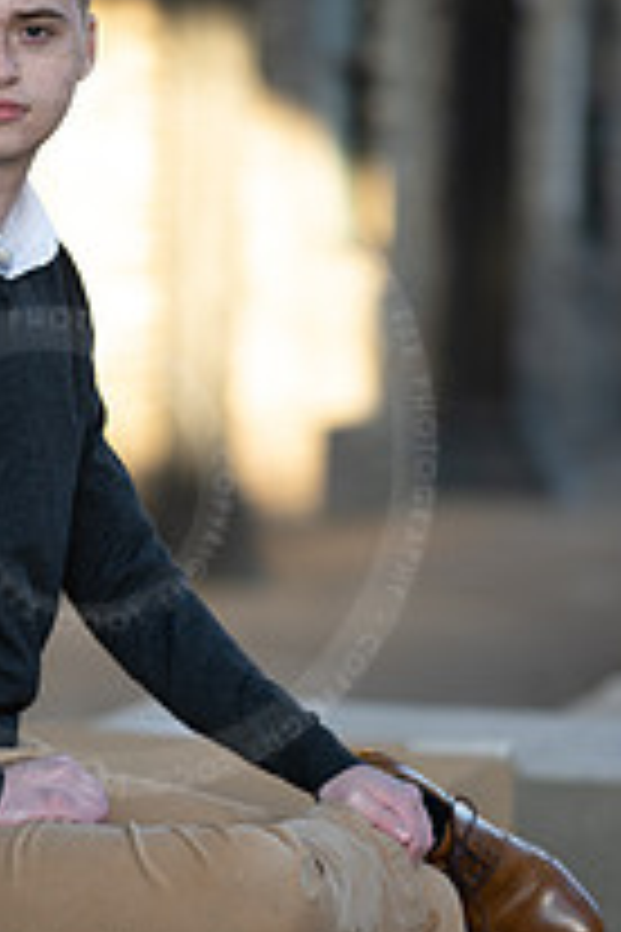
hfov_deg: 7.4
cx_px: 126
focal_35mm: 185
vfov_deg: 11.1
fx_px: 4787
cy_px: 603
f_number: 1.8
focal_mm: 85
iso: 200
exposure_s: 1/500
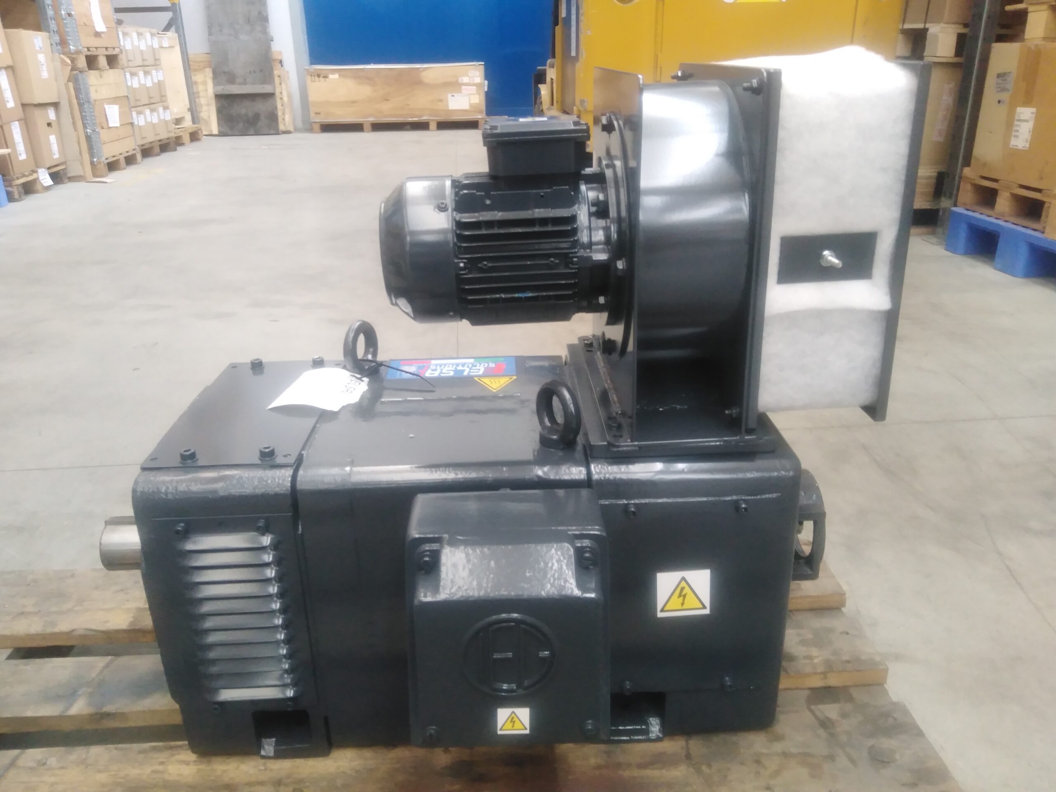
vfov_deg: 53.1
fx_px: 793
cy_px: 396
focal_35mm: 26
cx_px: 528
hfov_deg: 67.3
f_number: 1.8
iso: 351
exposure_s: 1/30
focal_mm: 3.59
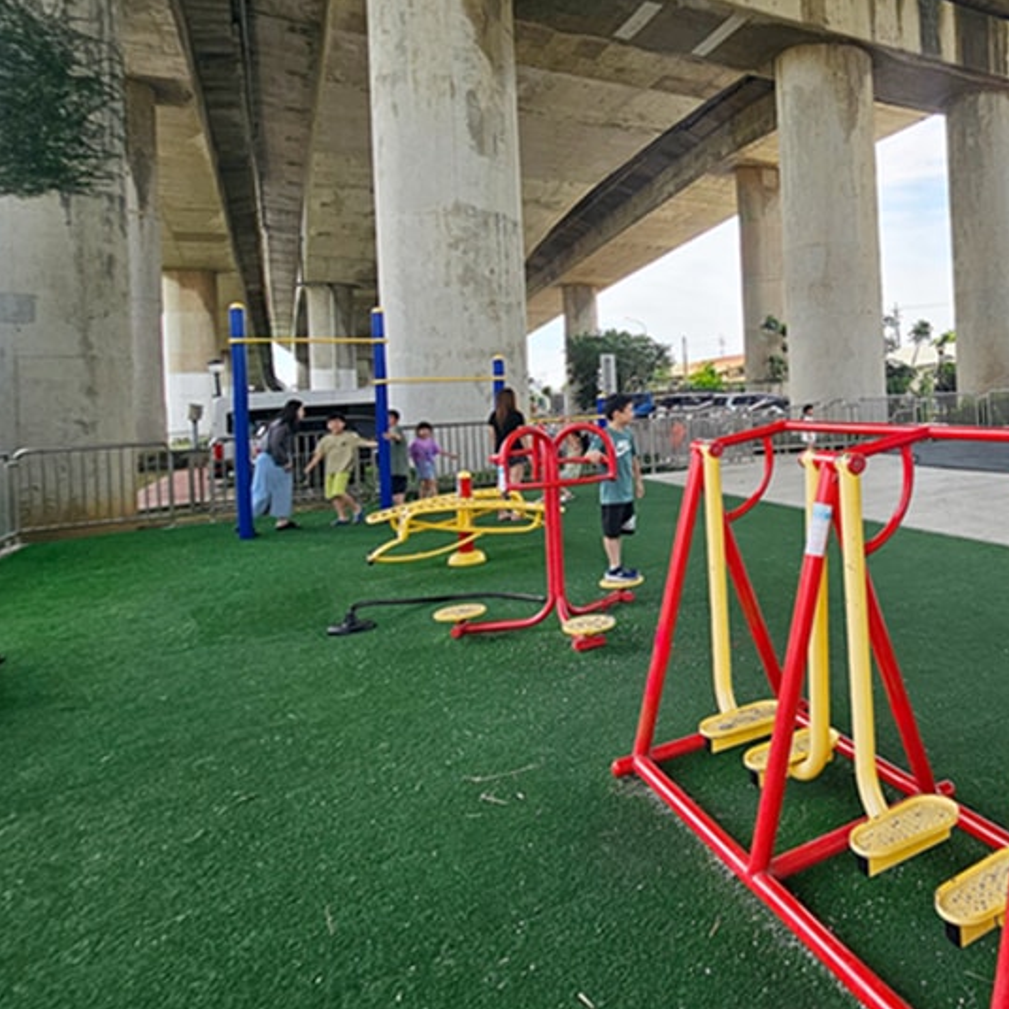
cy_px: 377
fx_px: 726
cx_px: 873
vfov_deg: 68.5
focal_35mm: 22
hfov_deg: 60.9
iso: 50
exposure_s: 1/887
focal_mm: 2.2
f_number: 2.2
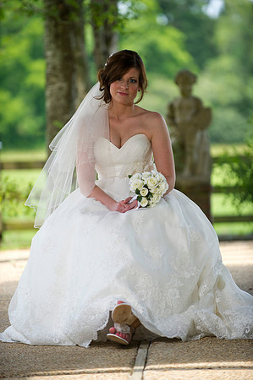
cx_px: 126
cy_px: 190
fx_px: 2007
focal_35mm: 190
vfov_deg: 10.8
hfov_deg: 7.2
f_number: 2.8
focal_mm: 190
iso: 500
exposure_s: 1/800
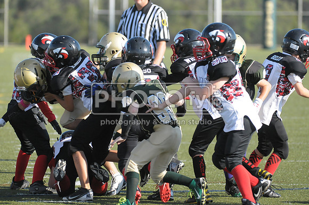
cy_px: 102
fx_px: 3086
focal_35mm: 360
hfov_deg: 5.7
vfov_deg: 3.8
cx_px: 154
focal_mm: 240
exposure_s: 1/5000
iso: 1600
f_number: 4
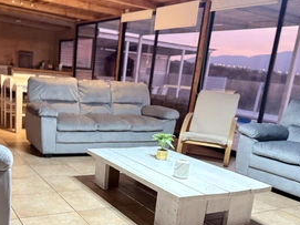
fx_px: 338
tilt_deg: -9.8
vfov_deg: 36.1
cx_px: 96
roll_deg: -4.0
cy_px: 162
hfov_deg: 47.0
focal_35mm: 39
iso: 1000
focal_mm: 6.76
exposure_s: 1/25
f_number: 1.78
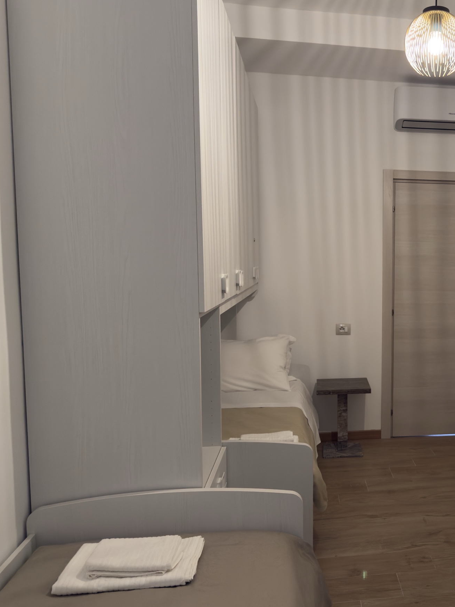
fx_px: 578
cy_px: 307
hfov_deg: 40.0
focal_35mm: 33
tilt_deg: -5.2
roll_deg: -0.5
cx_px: 404
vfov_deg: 55.3
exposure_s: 1/33
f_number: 1.78
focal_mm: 6.76
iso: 320
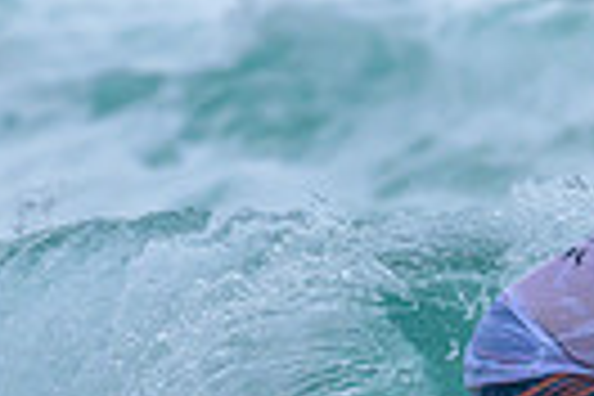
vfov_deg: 0.3
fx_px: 68090
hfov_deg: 0.5
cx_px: 696
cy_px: 536
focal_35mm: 4127
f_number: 6.3
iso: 400
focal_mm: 800
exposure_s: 1/2500
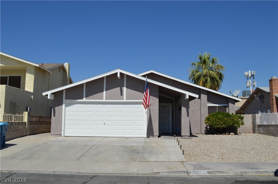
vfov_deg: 39.9
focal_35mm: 33
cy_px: 92
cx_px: 139
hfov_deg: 57.3
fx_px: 255
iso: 100
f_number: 9
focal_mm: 22
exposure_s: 1/320
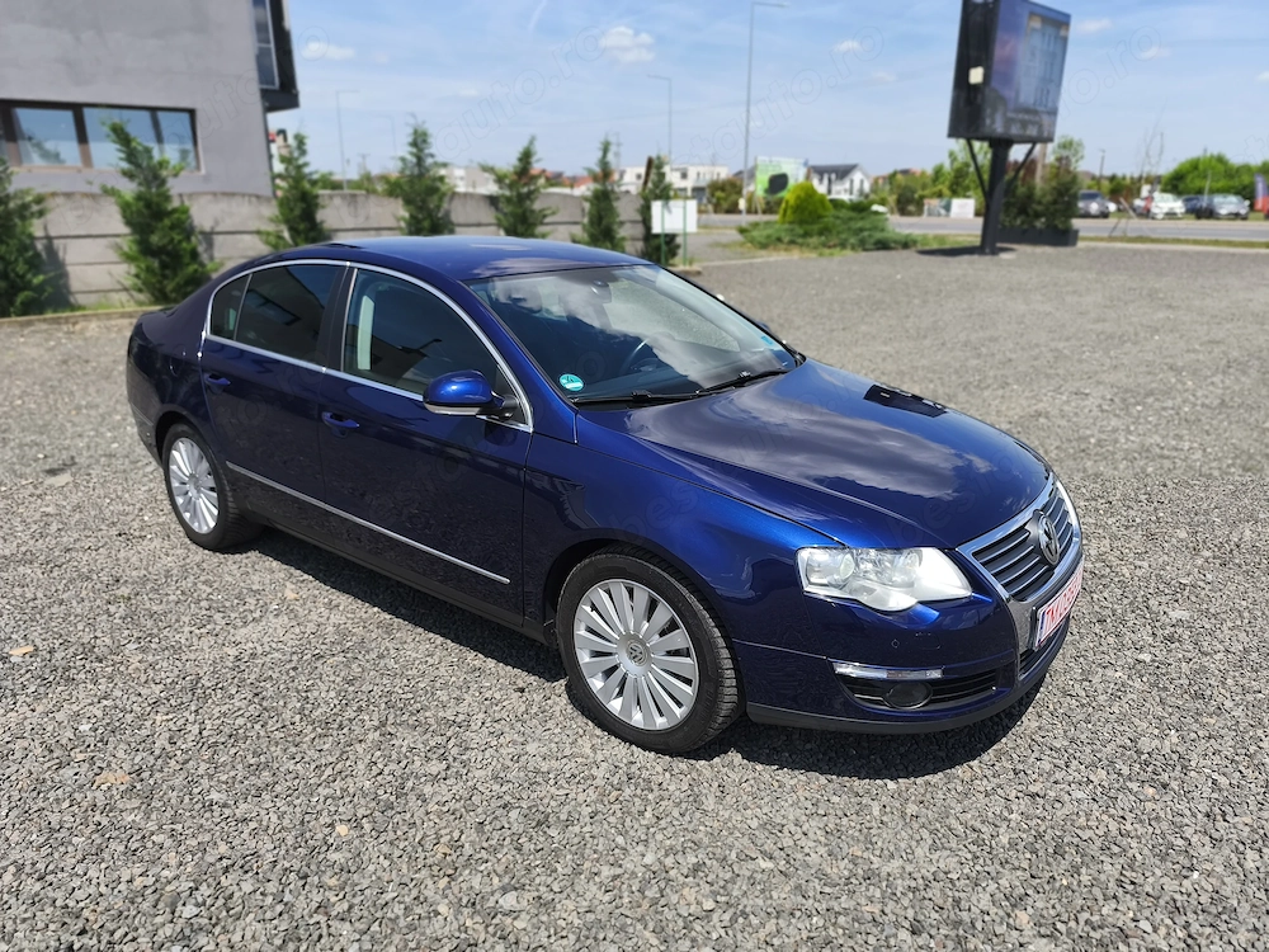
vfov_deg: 58.9
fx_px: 843
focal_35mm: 23
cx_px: 634
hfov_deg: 73.9
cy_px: 476
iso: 50
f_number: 1.65
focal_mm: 6.14
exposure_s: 1/880
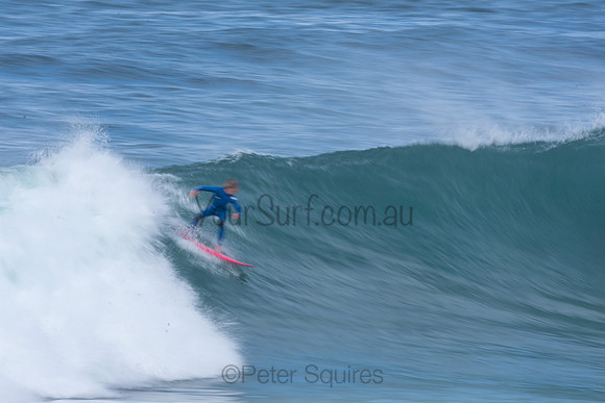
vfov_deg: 1.8
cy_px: 202
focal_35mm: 750
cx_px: 302
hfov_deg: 2.7
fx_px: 12607
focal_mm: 500
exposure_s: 1/20
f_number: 25
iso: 100
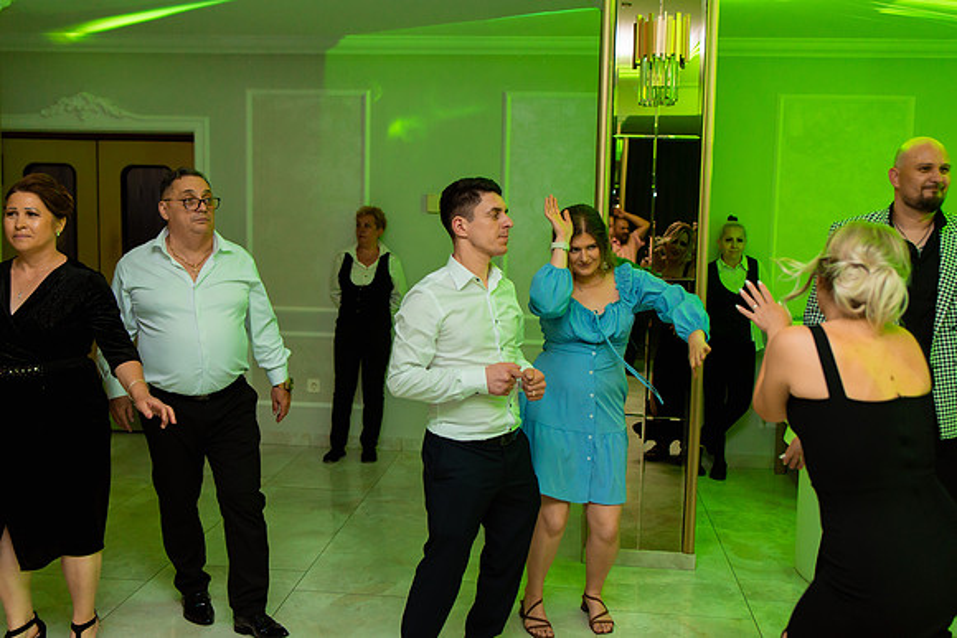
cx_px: 478
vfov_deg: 37.9
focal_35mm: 35
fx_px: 931
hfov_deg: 54.4
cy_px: 319
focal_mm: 35
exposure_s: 1/200
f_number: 3.2
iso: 1250
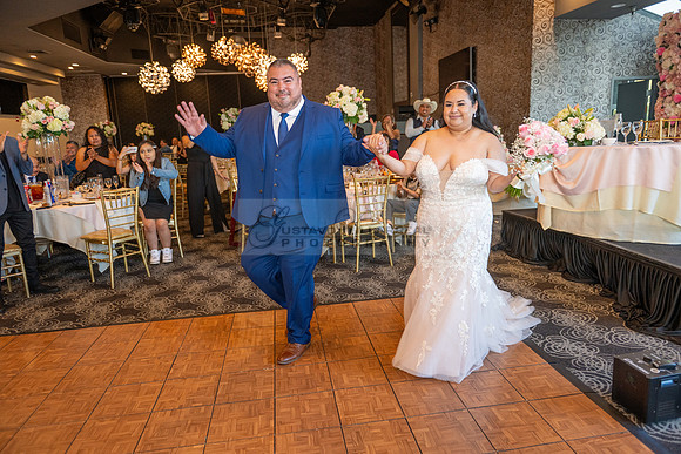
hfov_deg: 73.7
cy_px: 227
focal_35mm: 24
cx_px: 340
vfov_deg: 53.2
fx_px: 454
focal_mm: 24
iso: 1000
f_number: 2.8
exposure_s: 1/200
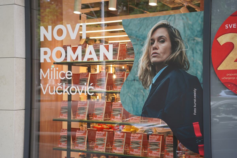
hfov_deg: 35.6
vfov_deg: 24.2
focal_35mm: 56
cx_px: 118
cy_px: 79
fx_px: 369
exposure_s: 1/160
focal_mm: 56
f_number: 4
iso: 500
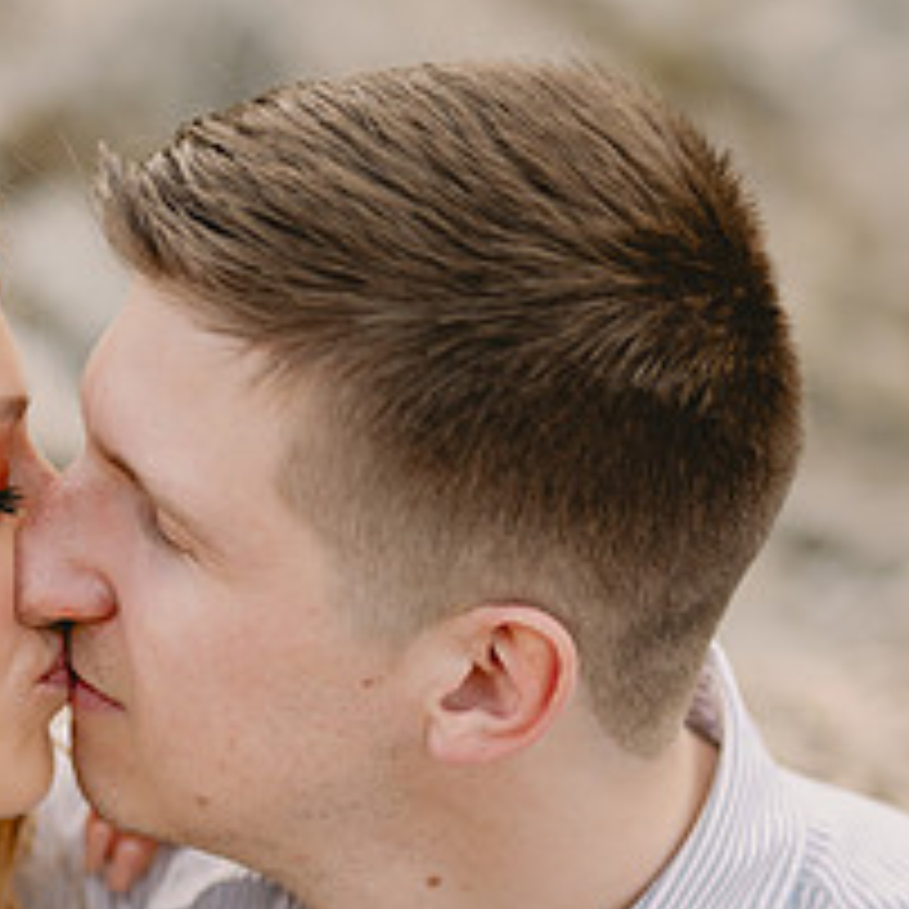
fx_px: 3625
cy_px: 824
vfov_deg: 14.2
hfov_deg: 14.2
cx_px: 130
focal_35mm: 122
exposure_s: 1/320
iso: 100
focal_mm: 50
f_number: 2
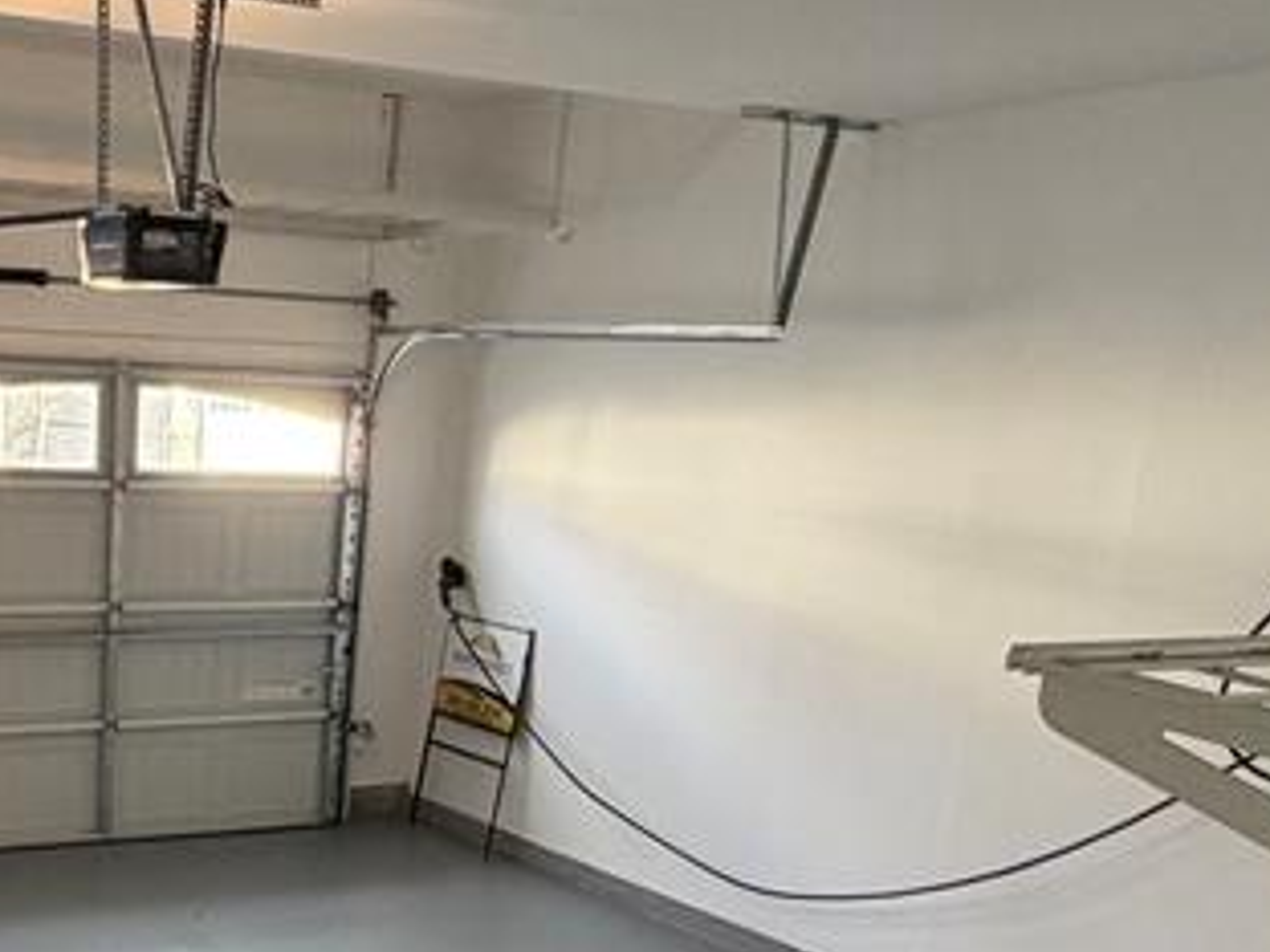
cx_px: 155
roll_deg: -2.2
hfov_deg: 38.7
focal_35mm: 46
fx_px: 1688
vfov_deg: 30.3
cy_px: 830
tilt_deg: -15.8
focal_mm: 2.22
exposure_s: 1/60
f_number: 2.2
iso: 200
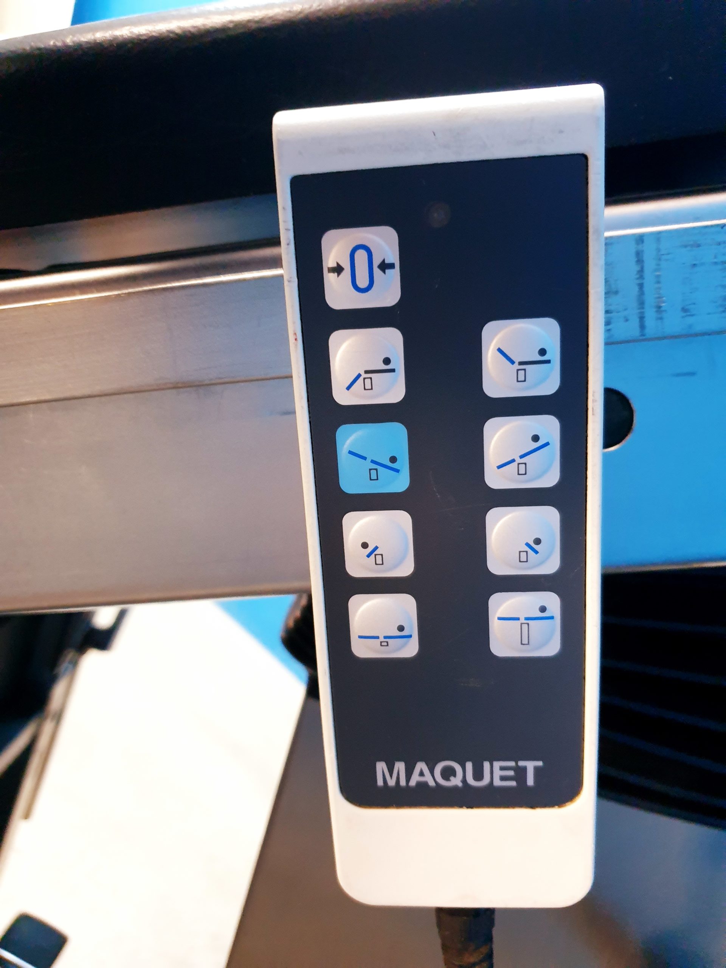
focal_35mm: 26
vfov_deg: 67.3
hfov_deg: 53.1
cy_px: 484
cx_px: 363
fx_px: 727
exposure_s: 1/50
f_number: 1.5
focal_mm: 4.3
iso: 400
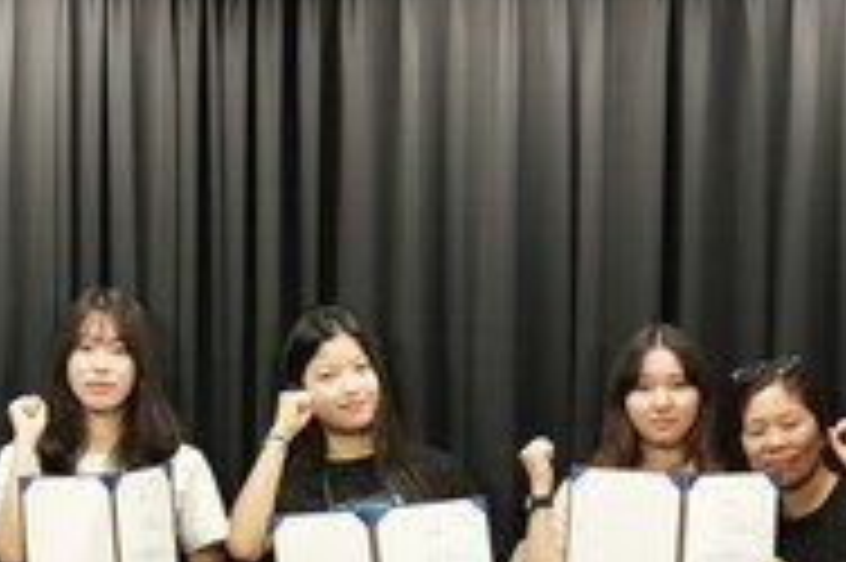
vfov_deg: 11.5
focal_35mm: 118
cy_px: 495
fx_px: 2771
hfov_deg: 17.1
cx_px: 81
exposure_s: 1/320
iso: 500
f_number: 2.8
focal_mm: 25
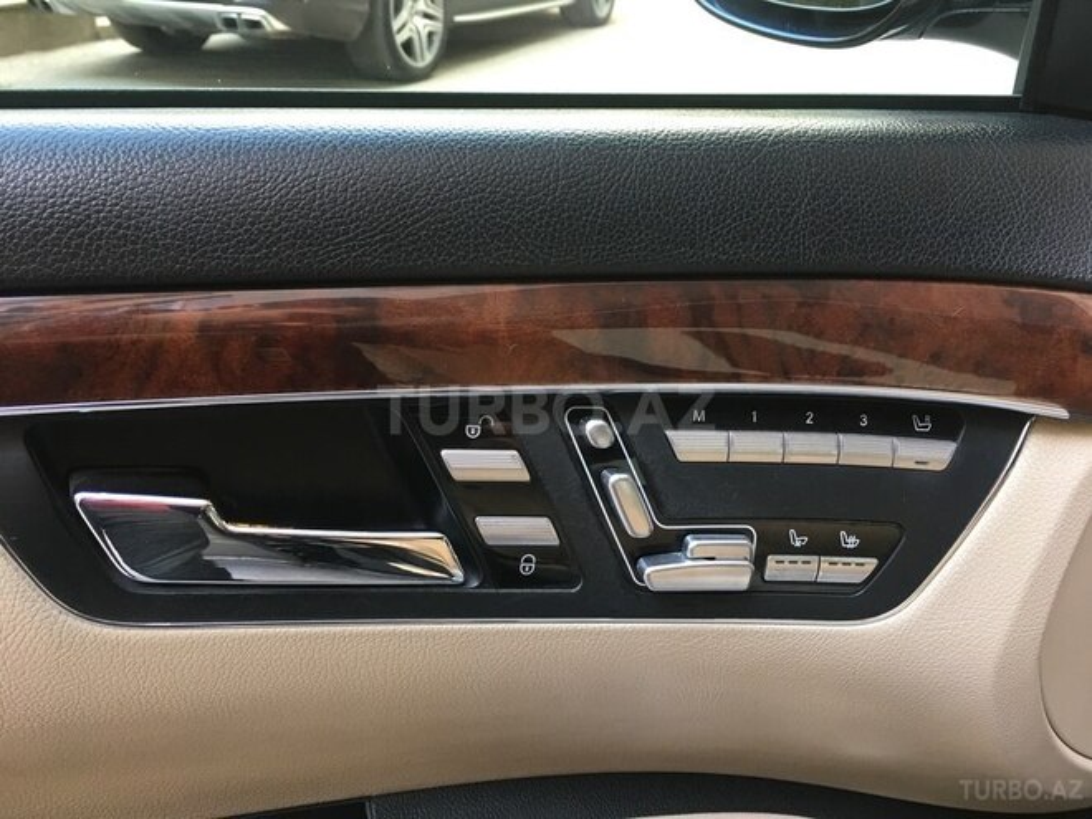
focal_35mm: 29
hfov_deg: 61.7
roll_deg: -1.4
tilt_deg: -28.6
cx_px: 546
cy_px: 410
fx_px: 915
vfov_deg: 48.2
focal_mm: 4.15
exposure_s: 1/33
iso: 50
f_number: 2.2
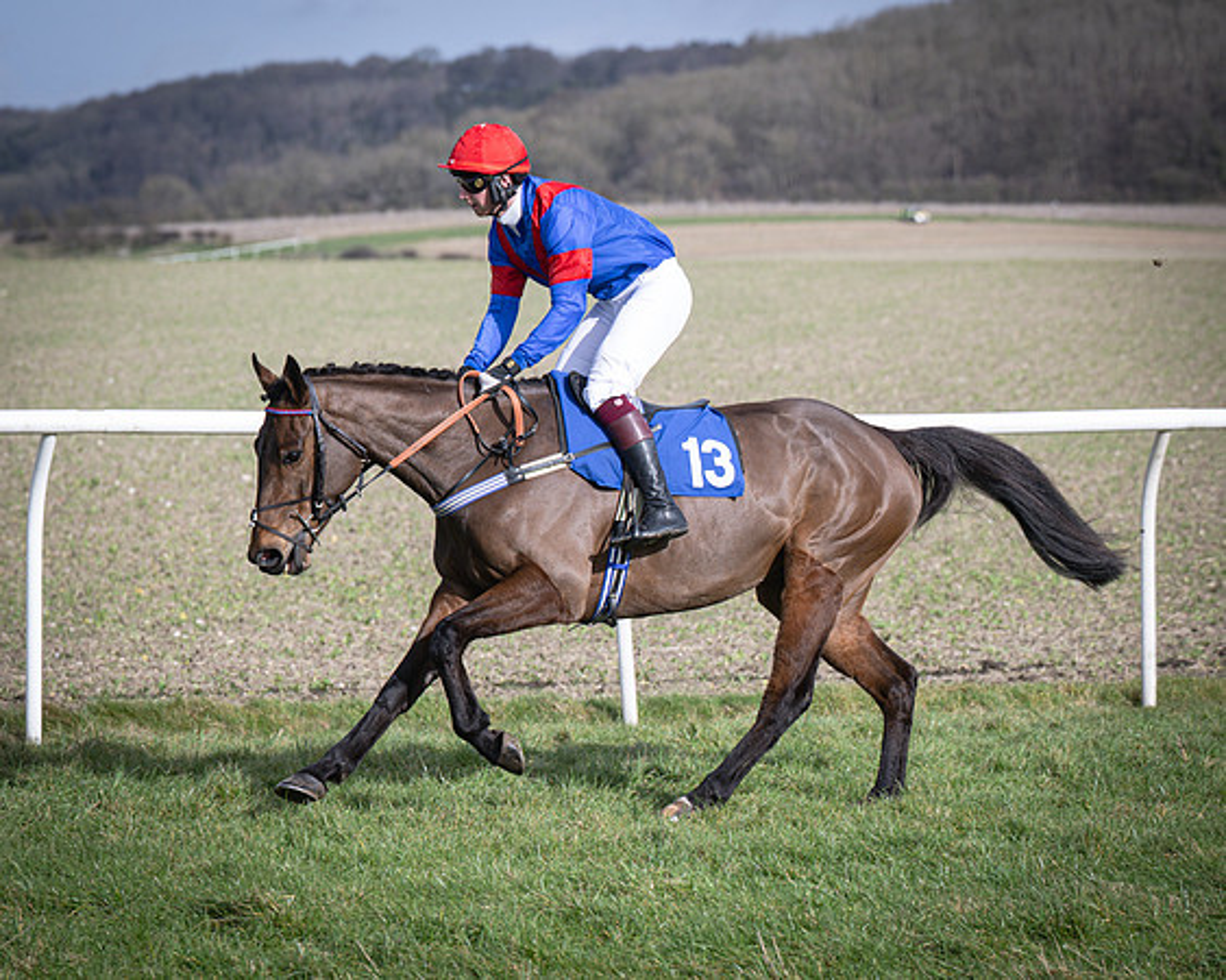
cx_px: 585
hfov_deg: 11.1
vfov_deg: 8.8
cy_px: 716
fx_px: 6324
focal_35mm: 174
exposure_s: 1/2000
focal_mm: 104
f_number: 4
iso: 200
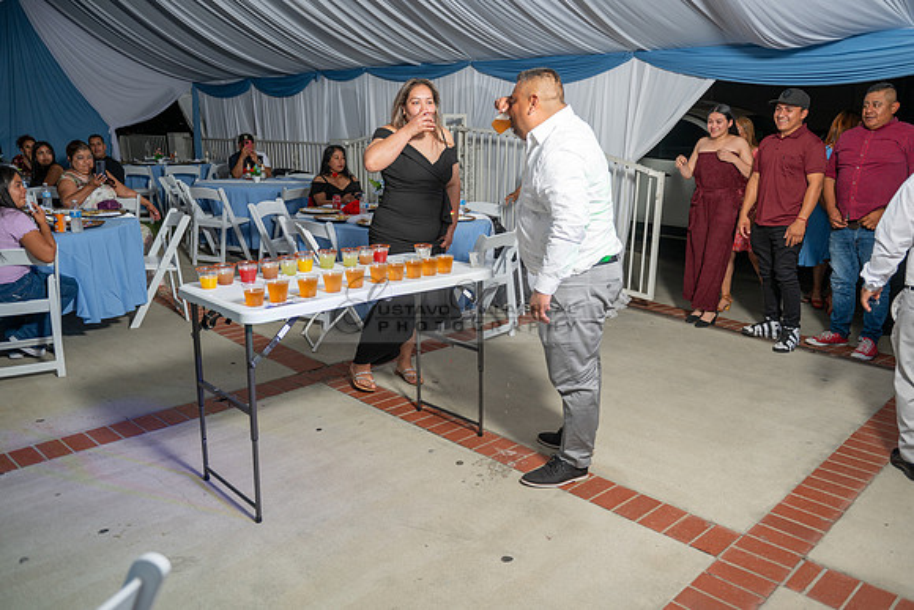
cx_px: 457
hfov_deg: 63.6
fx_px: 736
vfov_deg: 45.0
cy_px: 305
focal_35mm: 29
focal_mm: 29
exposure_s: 1/125
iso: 250
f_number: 3.5
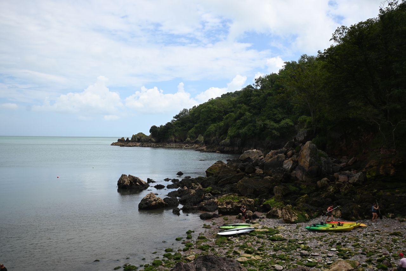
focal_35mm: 32
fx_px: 364
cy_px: 136
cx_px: 203
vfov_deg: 40.8
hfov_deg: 58.3
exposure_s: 1/500
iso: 125
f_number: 7.1
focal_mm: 21.5
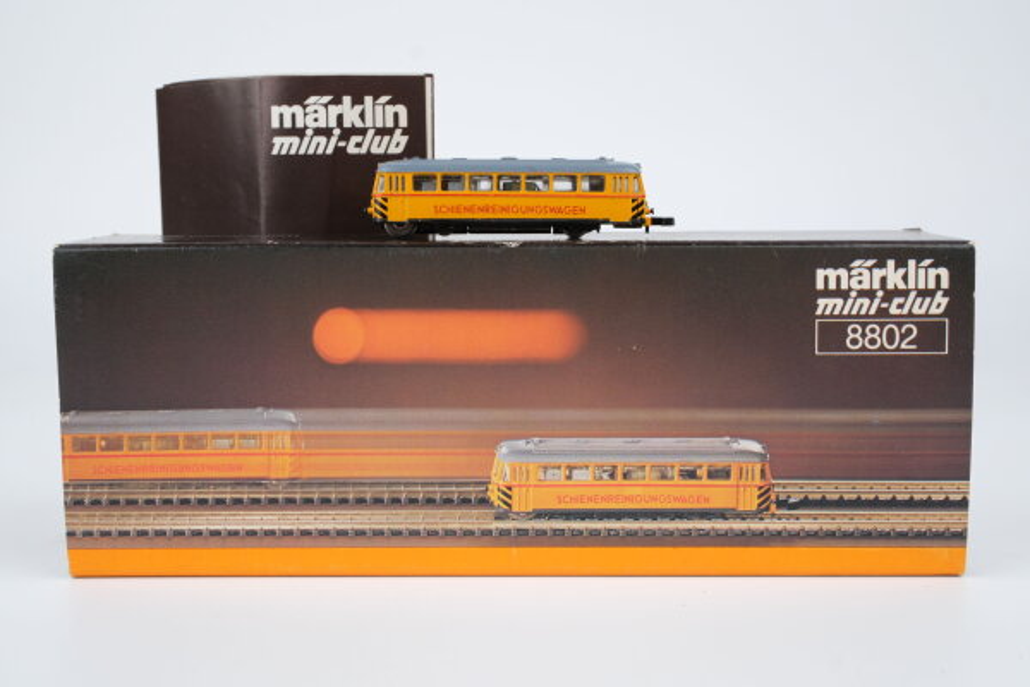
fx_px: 1287
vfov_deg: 29.9
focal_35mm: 45
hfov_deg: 43.6
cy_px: 344
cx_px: 515
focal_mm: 30
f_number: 10
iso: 400
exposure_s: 1/125
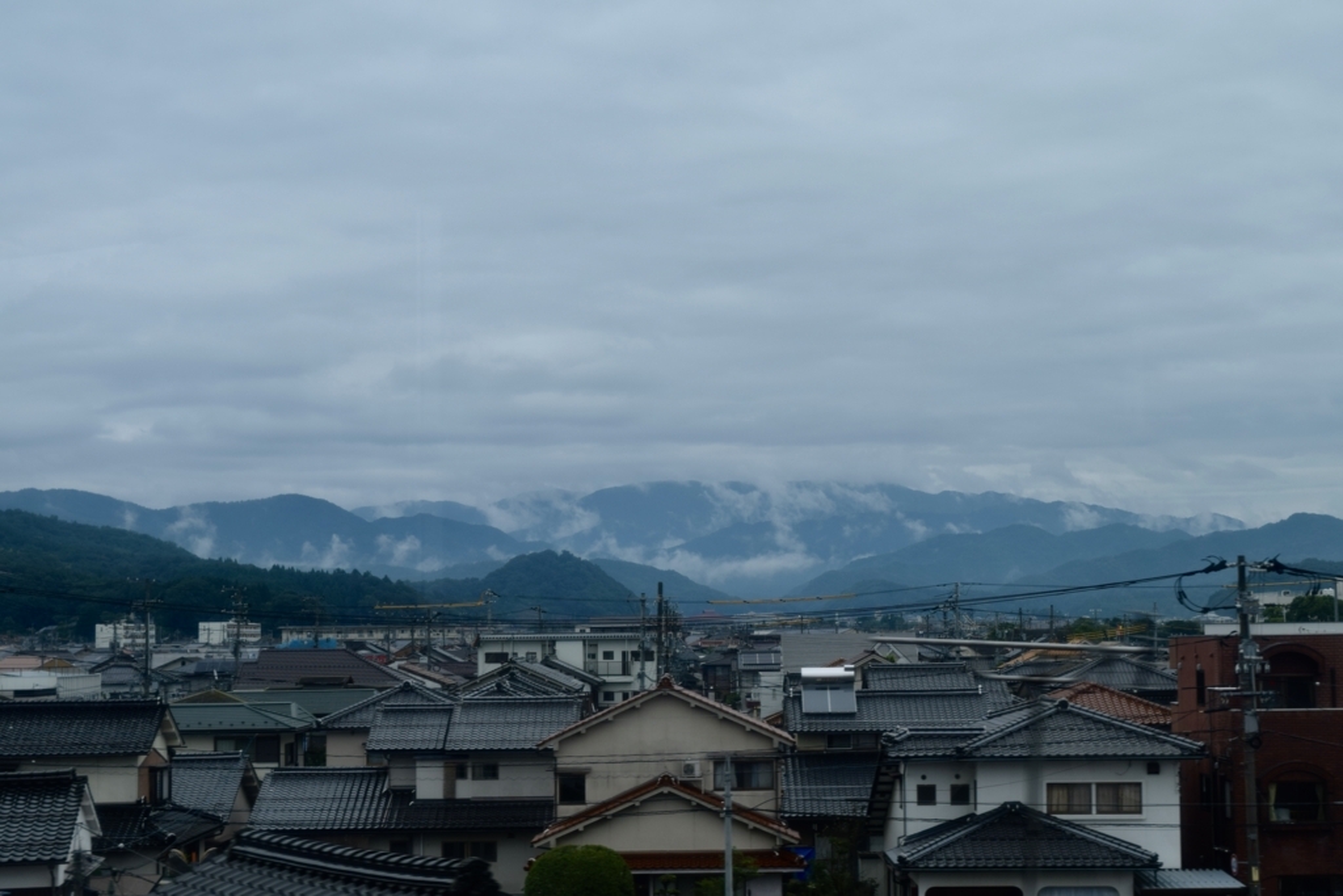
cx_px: 672
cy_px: 448
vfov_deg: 18.9
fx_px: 2686
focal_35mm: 72
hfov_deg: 28.1
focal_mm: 48
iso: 250
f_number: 9
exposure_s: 1/320
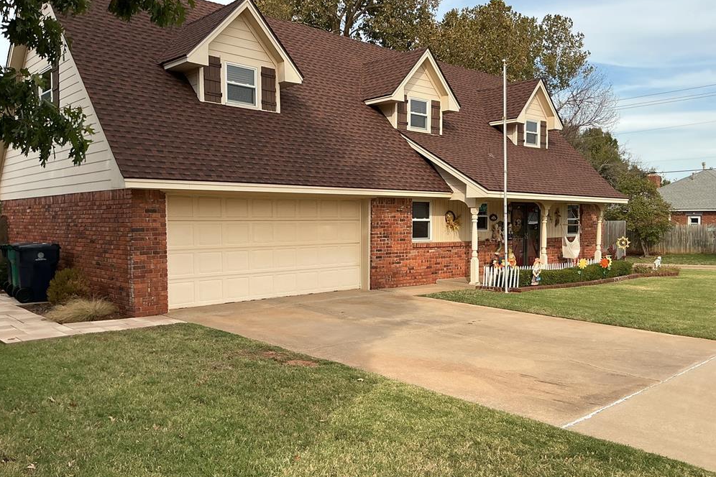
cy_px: 246
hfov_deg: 60.3
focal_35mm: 31
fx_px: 617
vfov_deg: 42.3
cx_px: 361
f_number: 1.8
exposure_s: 1/883
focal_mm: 3
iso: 25
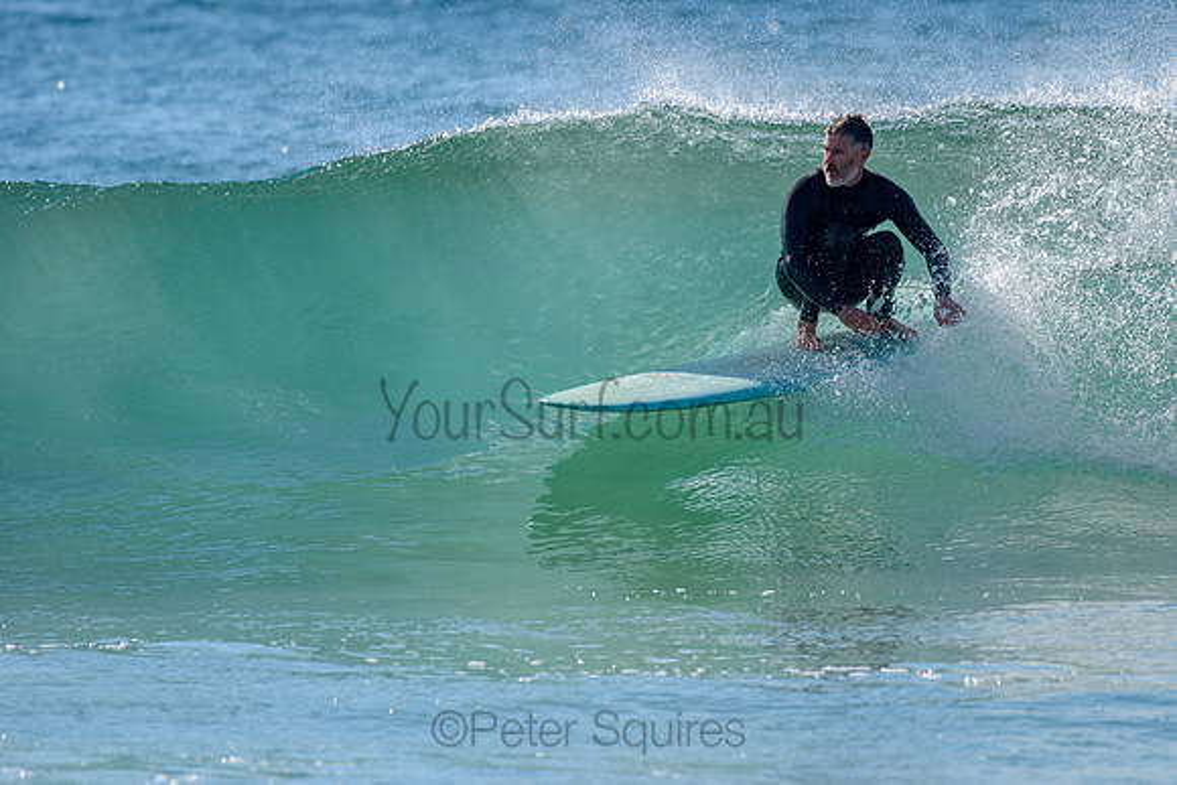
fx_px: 20040
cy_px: 325
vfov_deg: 2.2
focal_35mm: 613
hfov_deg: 3.4
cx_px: 721
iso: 250
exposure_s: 1/3200
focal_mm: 500
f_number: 5.6
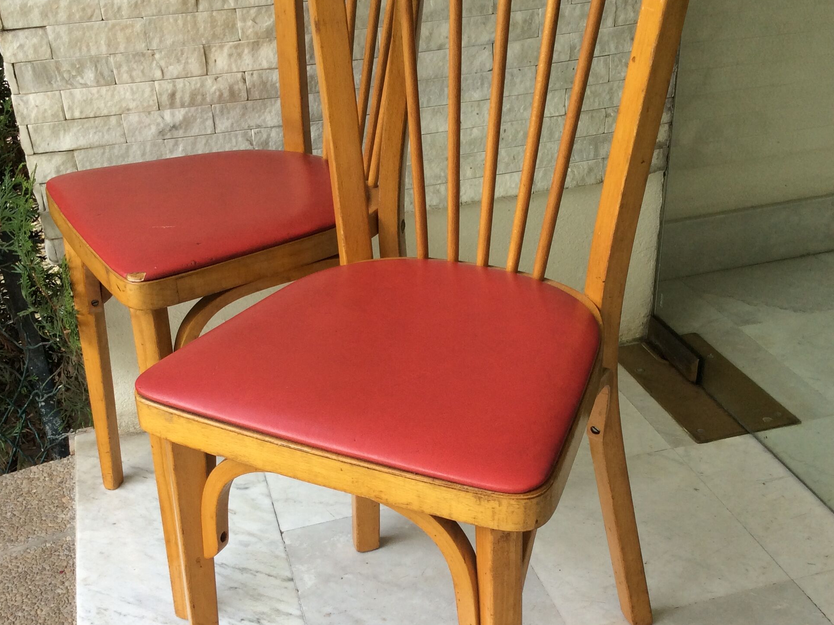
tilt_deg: -31.9
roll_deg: +2.1
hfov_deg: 43.8
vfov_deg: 33.5
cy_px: 367
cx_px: 415
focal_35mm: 43
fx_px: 1036
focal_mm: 3.3
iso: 32
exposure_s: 1/158
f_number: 2.4
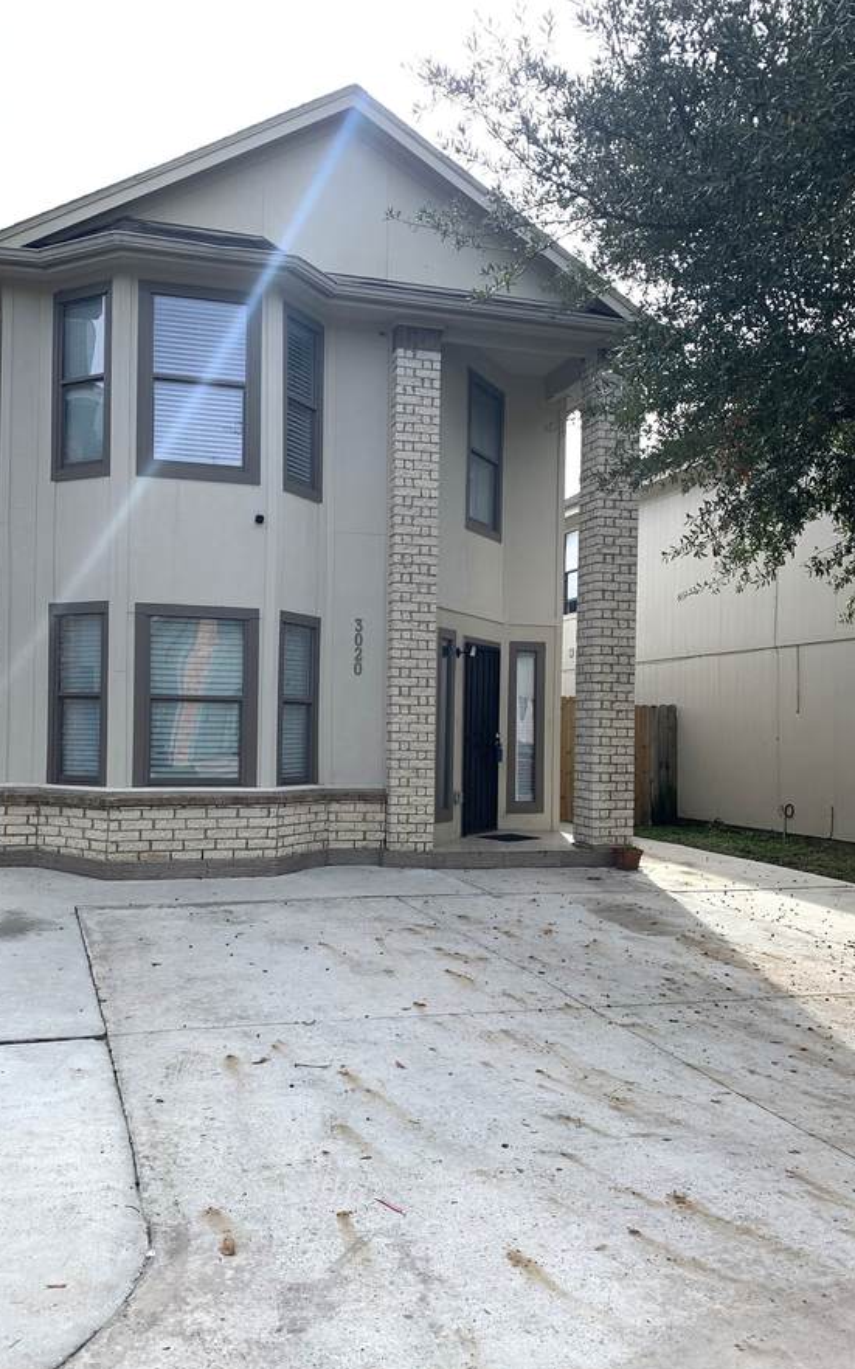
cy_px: 720
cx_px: 374
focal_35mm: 30
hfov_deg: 41.7
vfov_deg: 62.9
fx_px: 1119
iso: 25
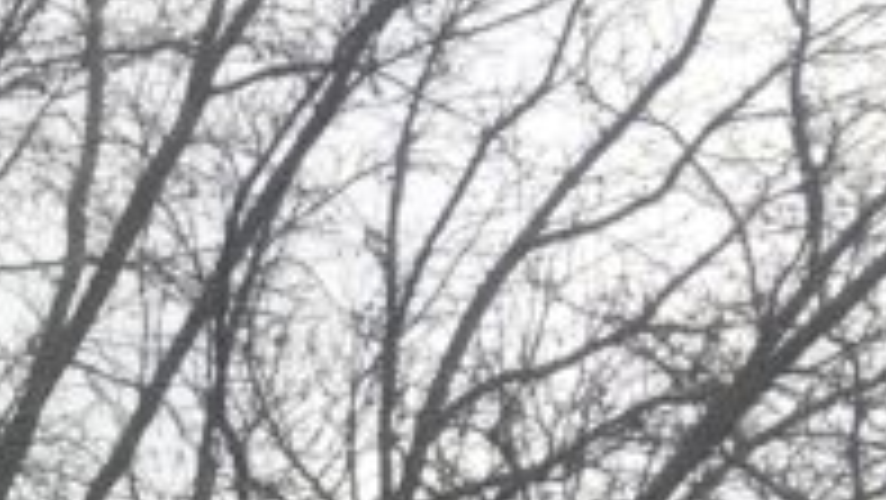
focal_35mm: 164
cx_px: -1079
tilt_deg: +7.8
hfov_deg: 11.4
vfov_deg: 6.7
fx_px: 3854
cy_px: 1482
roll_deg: +0.5
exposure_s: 1/247
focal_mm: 4.15
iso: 25
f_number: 2.2
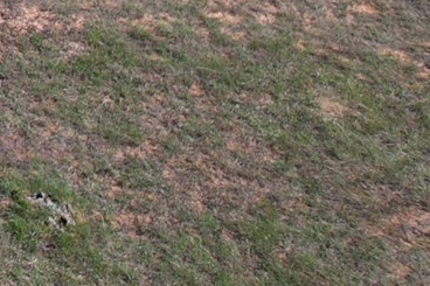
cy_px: -532
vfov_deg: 8.9
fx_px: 1552
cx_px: -738
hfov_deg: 11.5
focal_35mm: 130
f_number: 2.8
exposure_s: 1/1500
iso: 100
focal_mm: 8.38
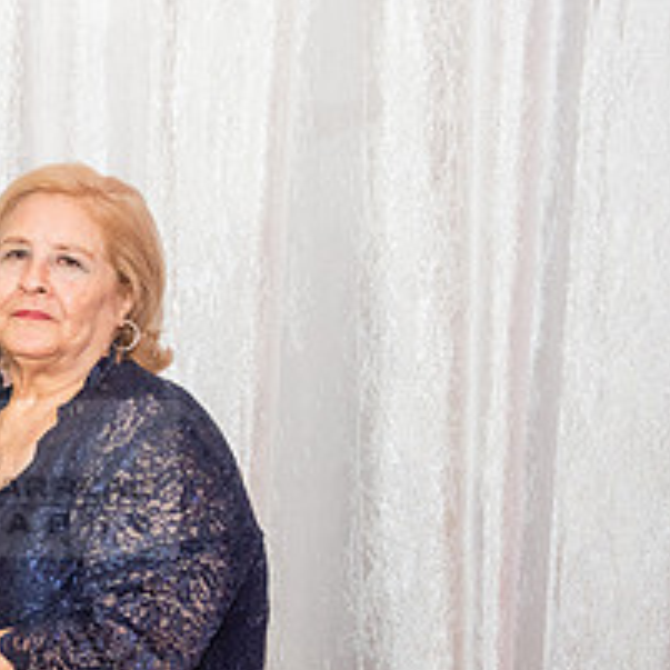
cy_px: 478
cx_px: -103
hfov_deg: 17.9
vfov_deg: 18.6
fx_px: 2037
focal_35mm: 93
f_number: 3.5
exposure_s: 1/250
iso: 1600
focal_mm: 38
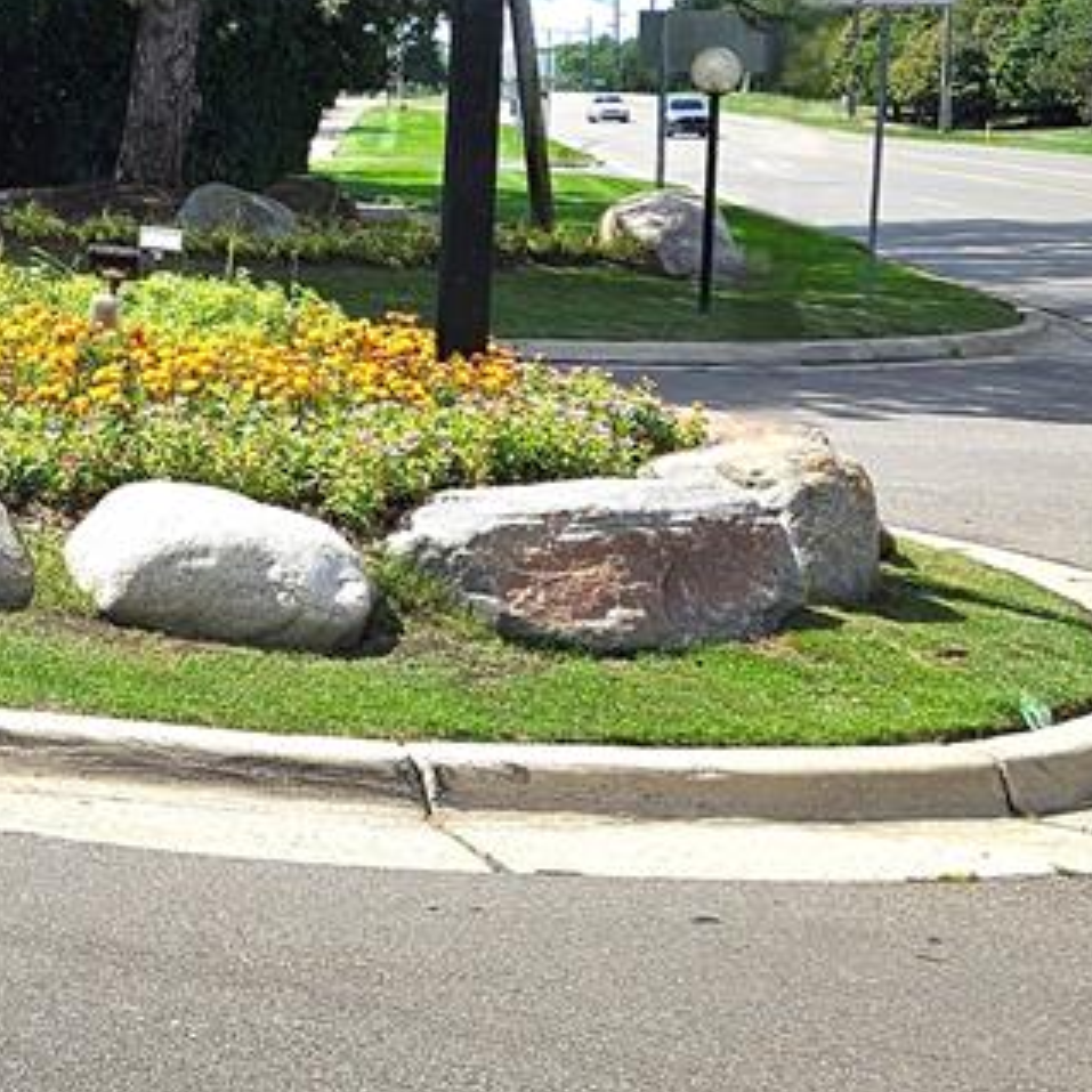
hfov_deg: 33.5
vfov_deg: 31.1
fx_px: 1749
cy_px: -92
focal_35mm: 49
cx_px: 199
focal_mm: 5.4
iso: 25
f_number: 1.8
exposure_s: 1/2500
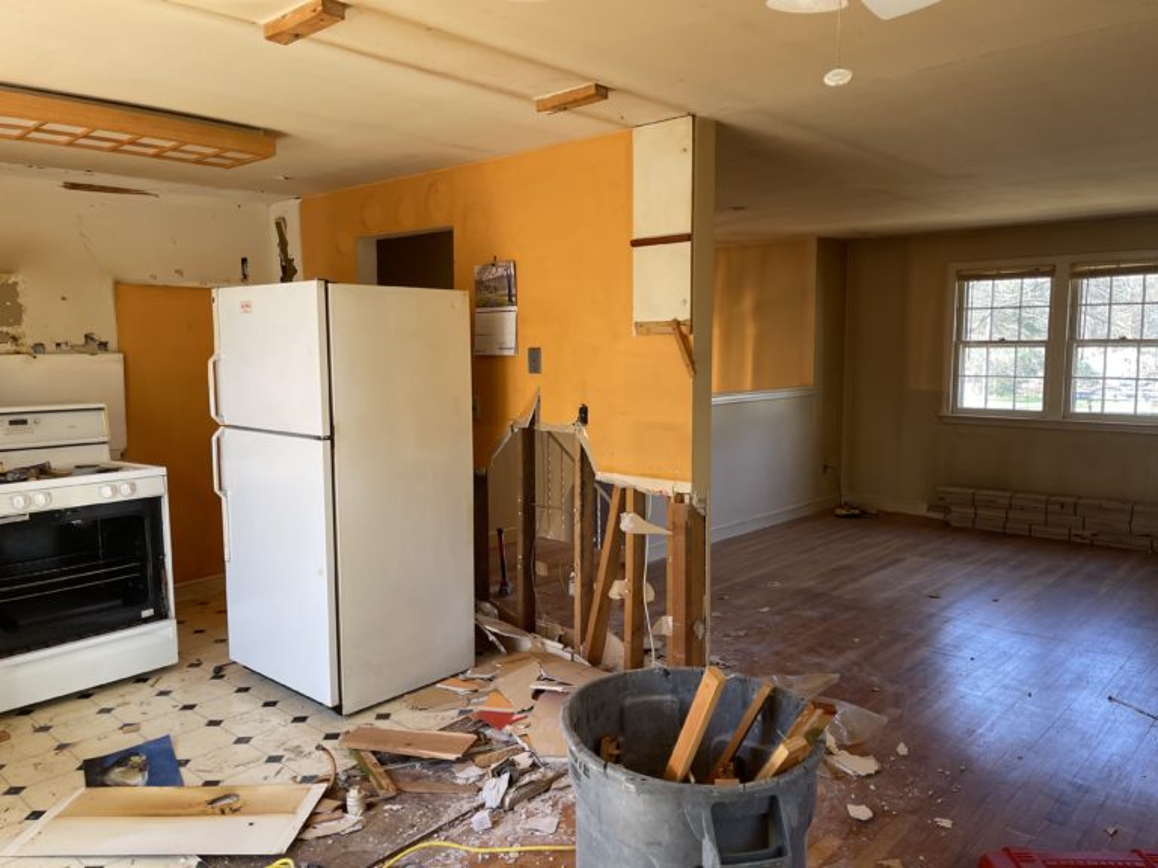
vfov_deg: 53.1
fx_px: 870
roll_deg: +1.4
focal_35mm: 26
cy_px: 434
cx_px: 579
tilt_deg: -5.9
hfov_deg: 67.3
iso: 125
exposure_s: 1/120
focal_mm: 5.1
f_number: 1.6
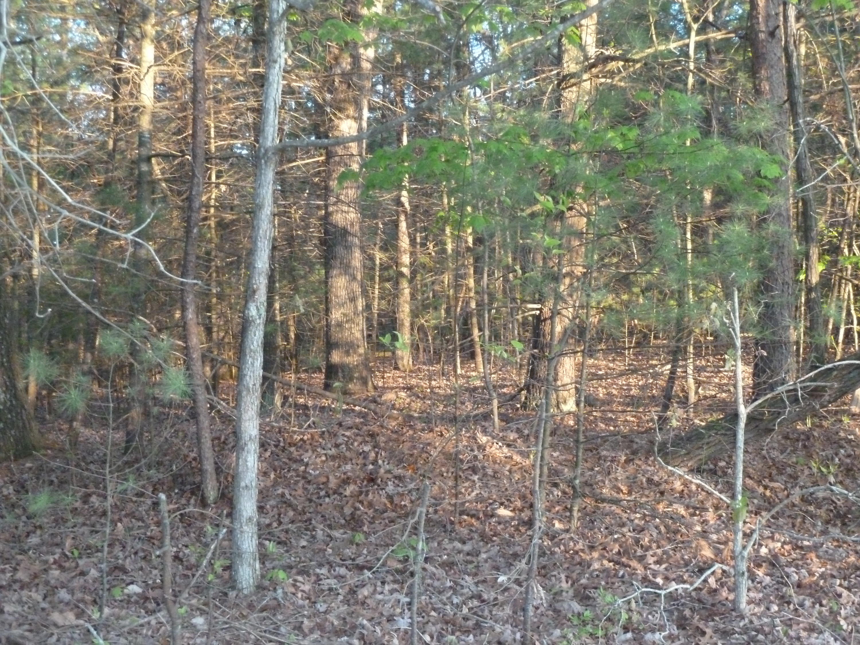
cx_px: 430
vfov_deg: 30.3
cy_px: 322
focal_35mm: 48
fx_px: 1193
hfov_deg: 39.7
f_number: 3.8
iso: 1000
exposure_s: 1/125
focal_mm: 7.9
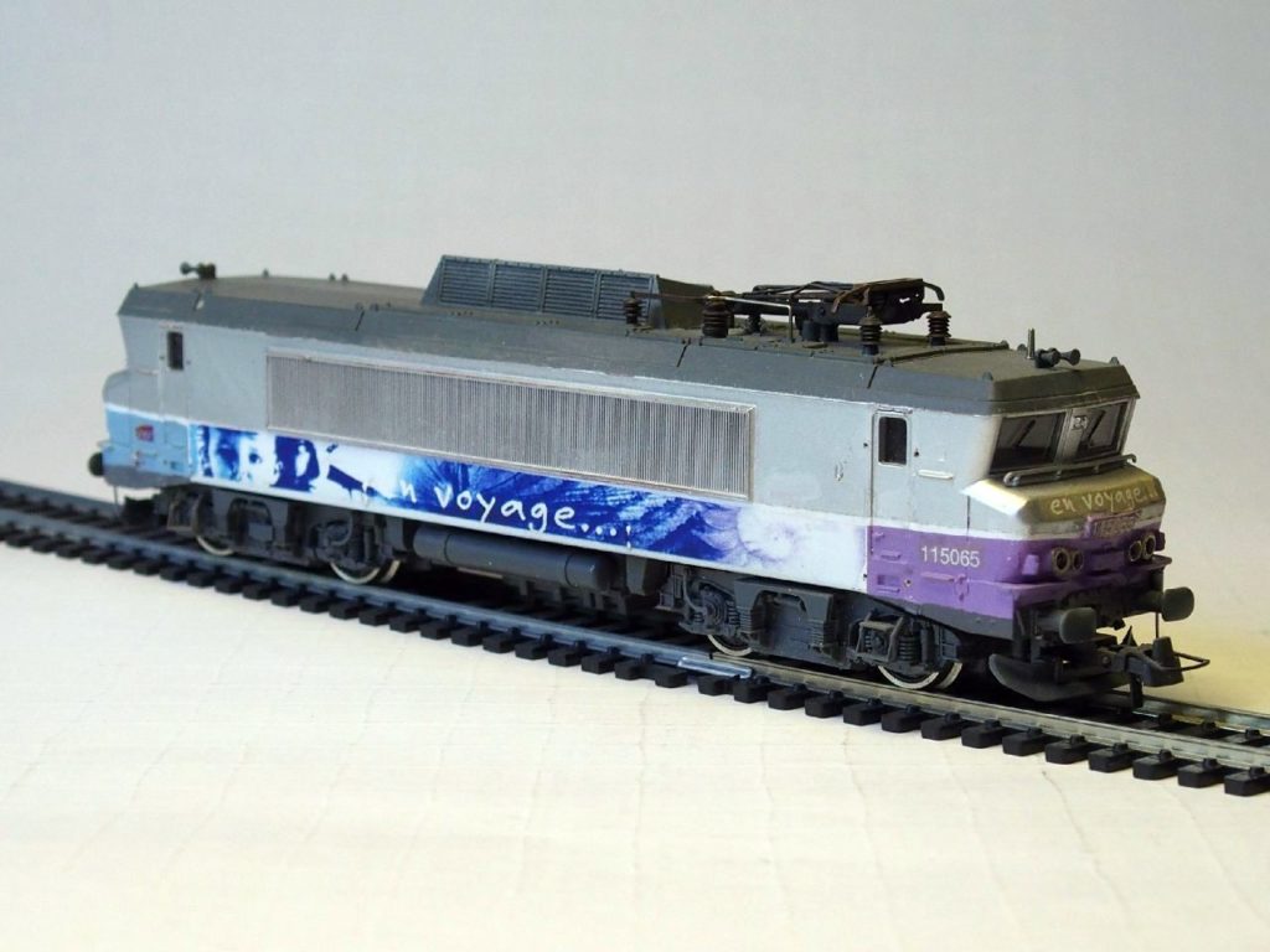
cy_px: 476
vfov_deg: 21.0
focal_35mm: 70
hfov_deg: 27.8
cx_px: 635
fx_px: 2568
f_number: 3.2
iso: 320
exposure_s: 1/160
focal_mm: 14.5
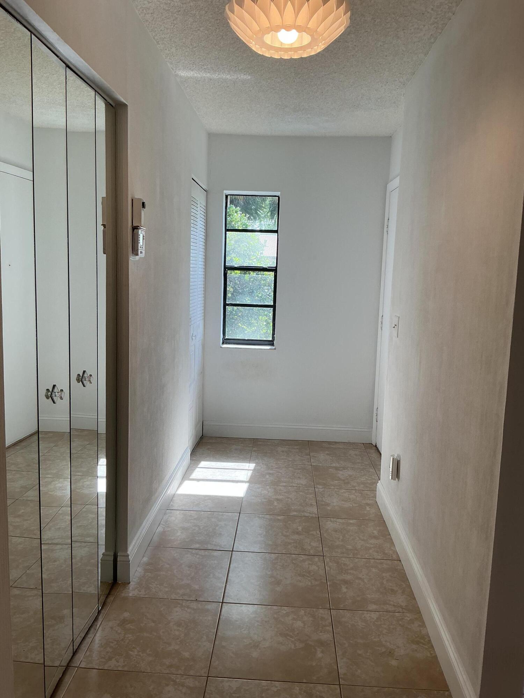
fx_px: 585
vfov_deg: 61.7
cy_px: 349
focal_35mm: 29
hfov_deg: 48.2
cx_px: 262
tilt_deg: -8.9
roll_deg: -2.1
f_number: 1.8
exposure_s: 1/142
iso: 20
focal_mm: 3
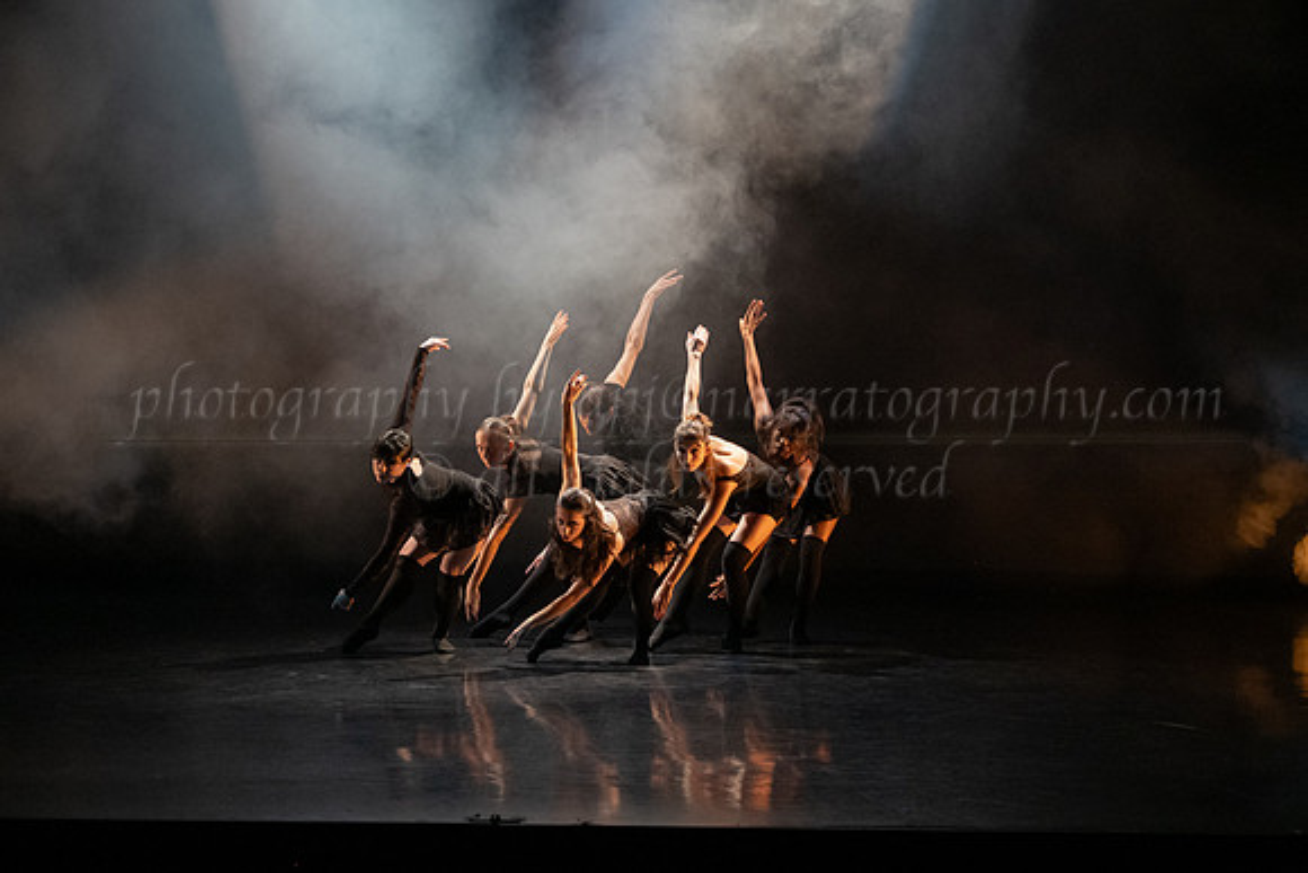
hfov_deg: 21.9
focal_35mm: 93
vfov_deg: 14.7
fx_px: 3382
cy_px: 383
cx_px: 700
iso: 4000
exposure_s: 1/250
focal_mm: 75
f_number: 3.2
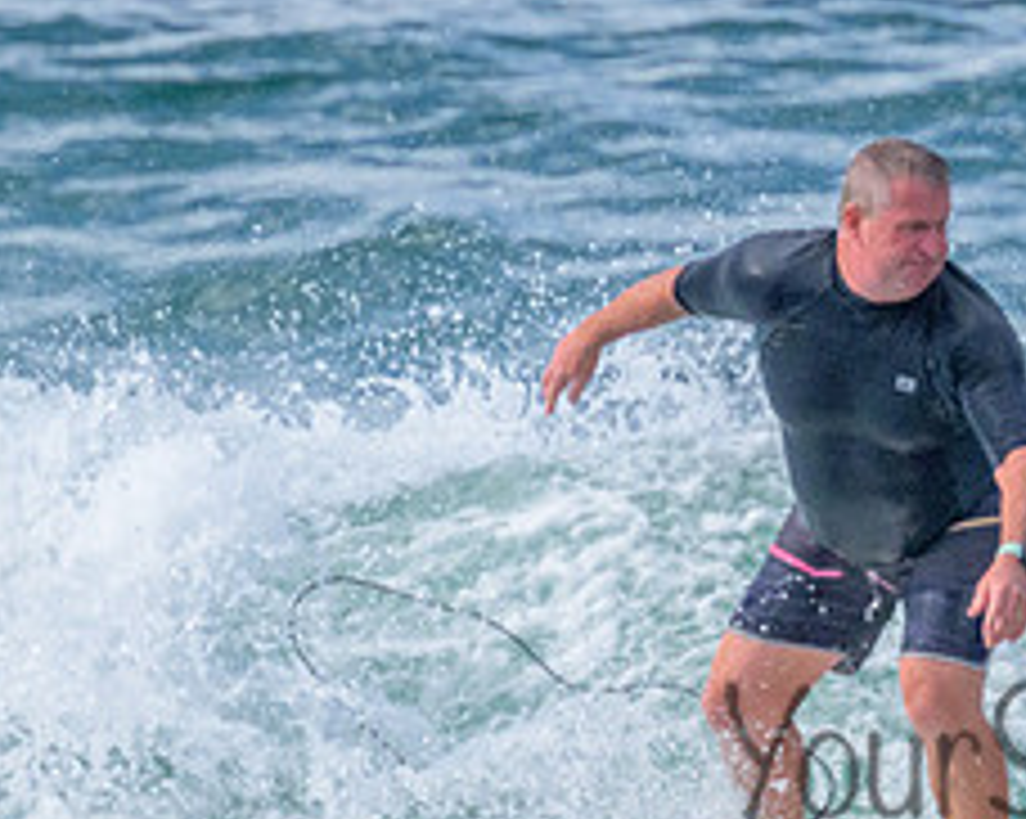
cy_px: 447
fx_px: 75667
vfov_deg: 0.6
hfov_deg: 0.8
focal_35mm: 2494
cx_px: 1078
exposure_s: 1/1000
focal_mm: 800
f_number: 11
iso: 2500
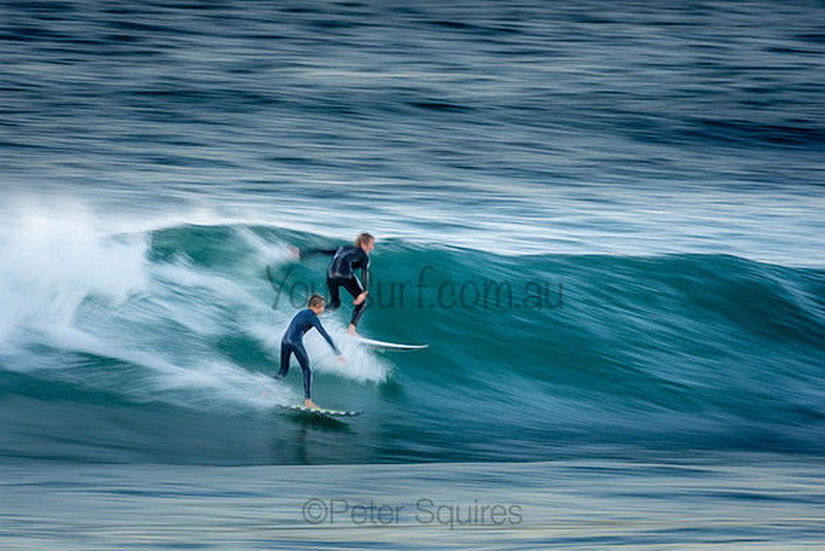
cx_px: 412
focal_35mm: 750
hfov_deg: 2.7
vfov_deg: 1.8
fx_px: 17191
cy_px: 276
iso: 100
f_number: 13
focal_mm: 500
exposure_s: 1/20
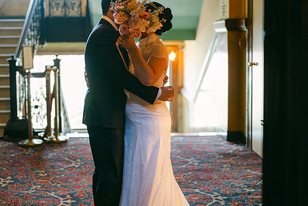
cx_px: 128
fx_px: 548
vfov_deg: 21.2
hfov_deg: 31.4
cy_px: 76
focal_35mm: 64
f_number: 1.8
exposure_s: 1/125
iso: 1250
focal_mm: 50
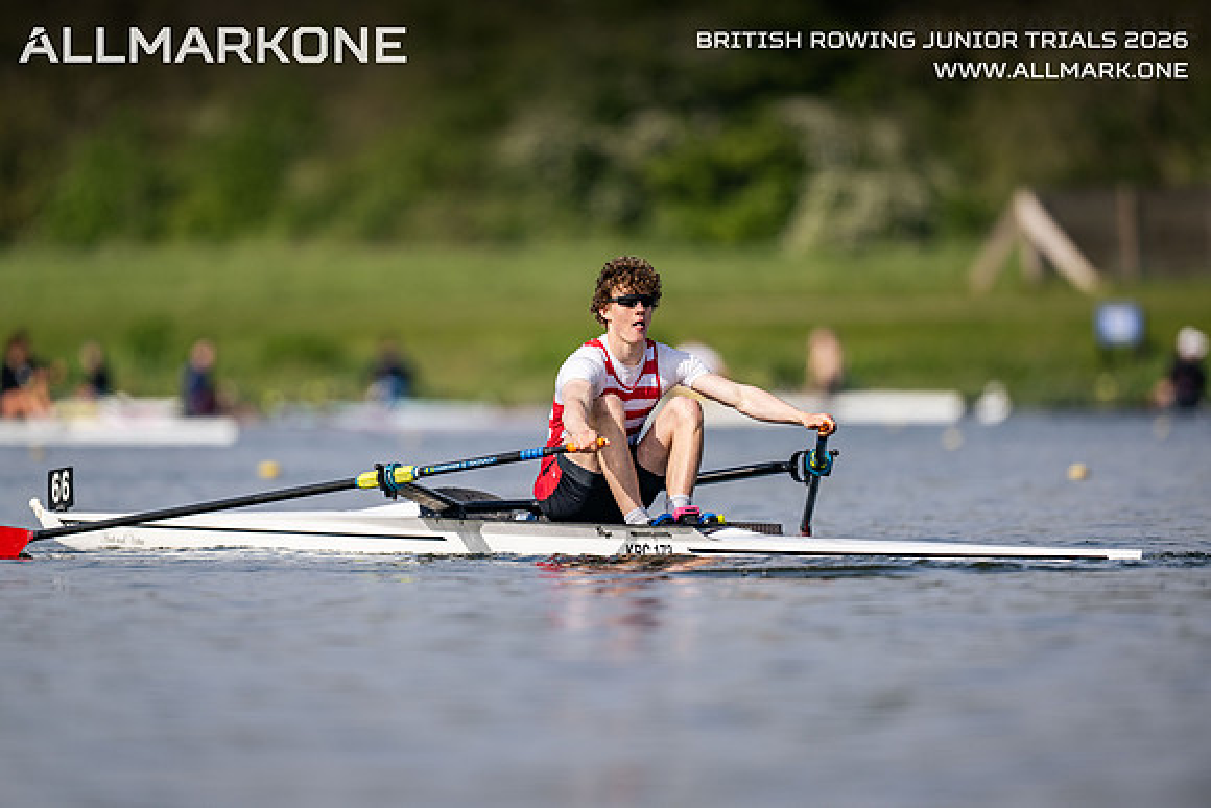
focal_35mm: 600
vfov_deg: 2.3
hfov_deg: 3.4
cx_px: 606
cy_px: 404
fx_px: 20187
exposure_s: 1/2500
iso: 200
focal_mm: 600
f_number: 4
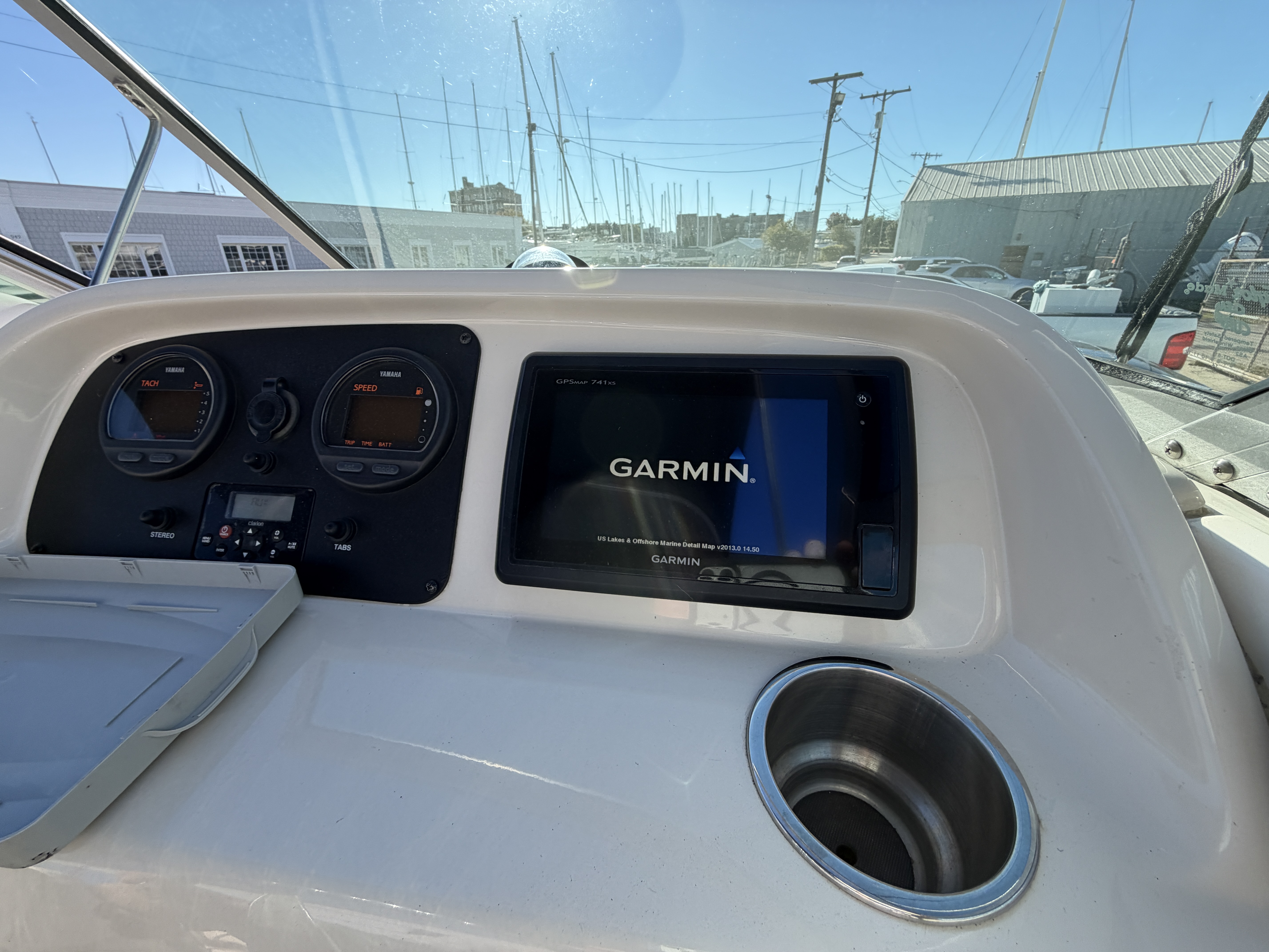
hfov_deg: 102.1
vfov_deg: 85.7
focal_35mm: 14
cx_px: 634
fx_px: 513
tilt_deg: -23.1
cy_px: 476
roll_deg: +1.0
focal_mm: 2.22
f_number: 2.2
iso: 40
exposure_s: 1/751
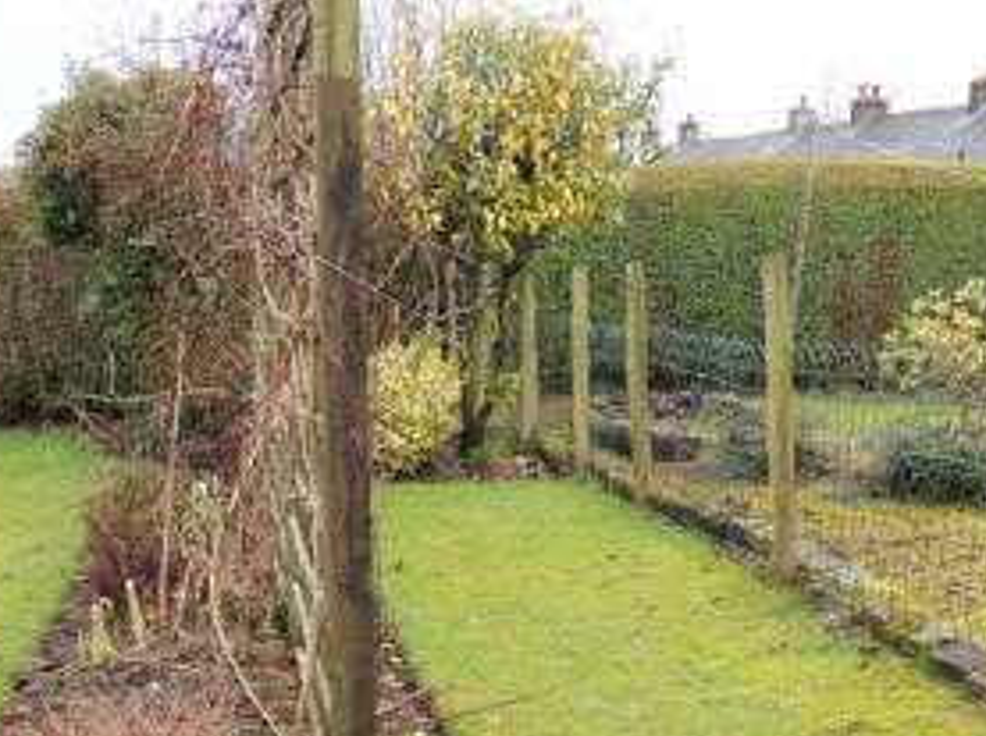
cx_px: 472
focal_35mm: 59
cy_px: 716
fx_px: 1678
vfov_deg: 23.8
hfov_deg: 32.7
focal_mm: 5
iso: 100
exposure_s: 1/100
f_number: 2.8
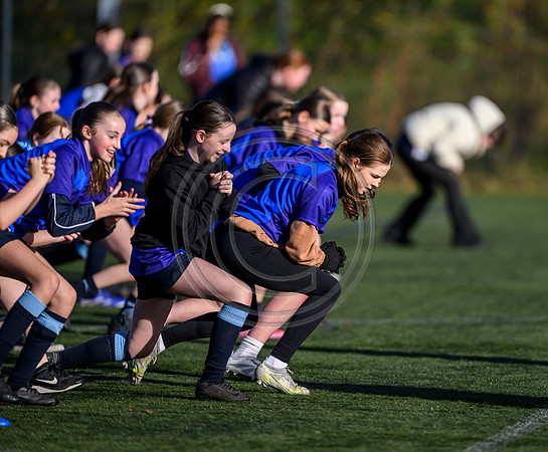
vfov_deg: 3.4
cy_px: 226
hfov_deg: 4.2
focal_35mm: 459
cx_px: 339
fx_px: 7539
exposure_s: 1/6400
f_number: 3.2
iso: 500
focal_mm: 400
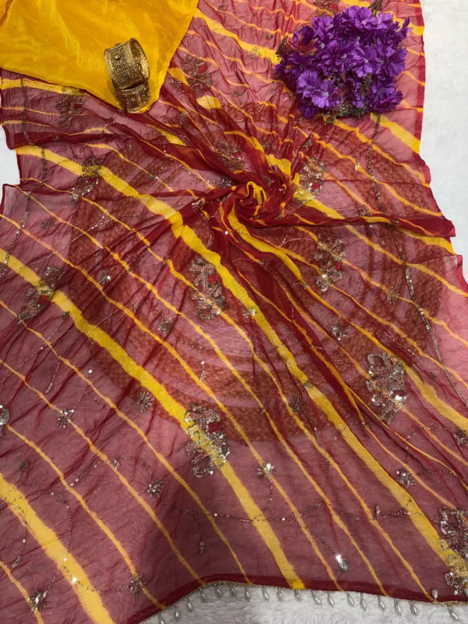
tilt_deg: -67.8
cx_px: 234
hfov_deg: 53.1
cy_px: 312
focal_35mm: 26
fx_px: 469
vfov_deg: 67.3
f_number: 1.6
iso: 40
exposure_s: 1/100
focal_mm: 5.96
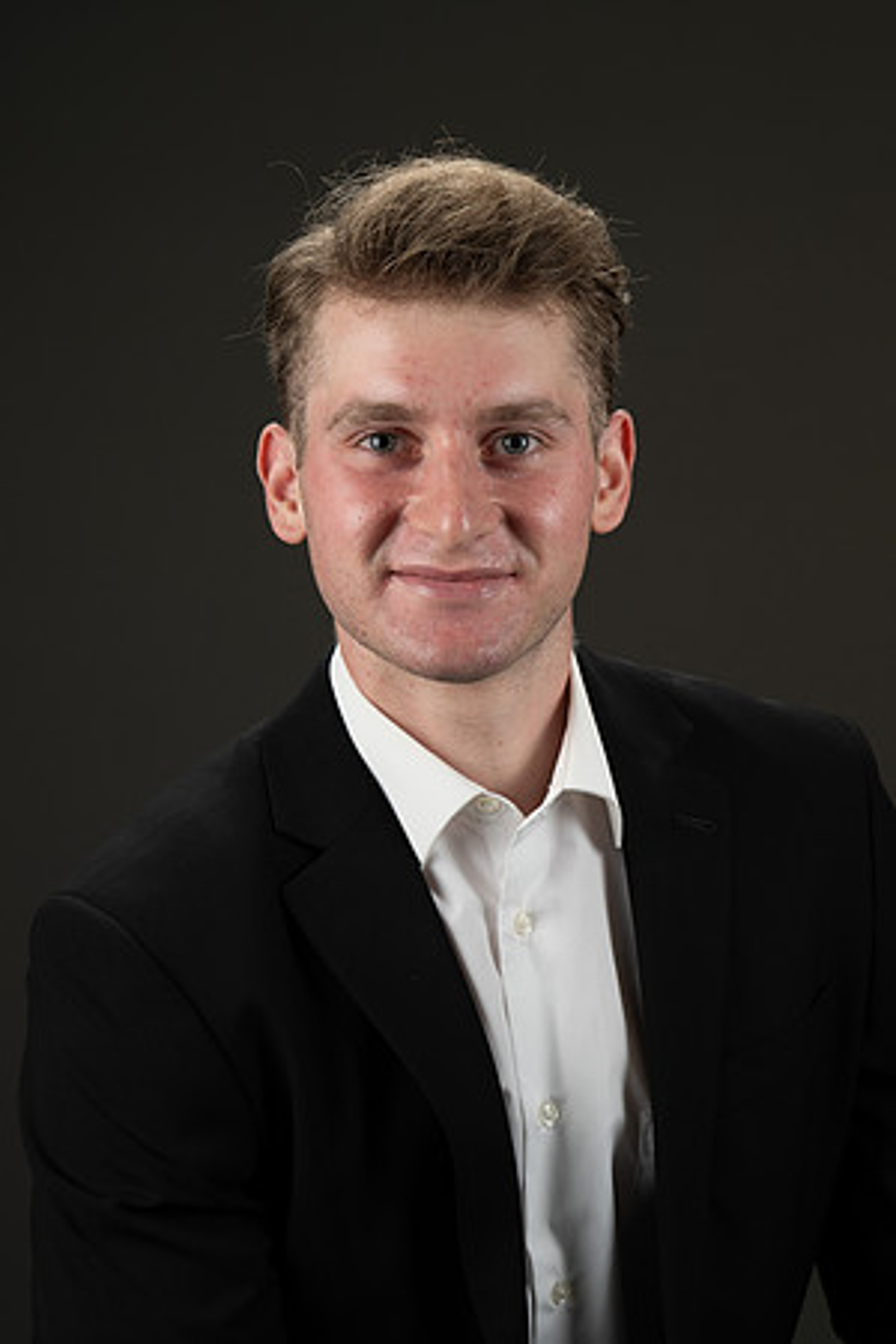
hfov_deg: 13.6
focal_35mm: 101
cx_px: 448
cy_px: 672
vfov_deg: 20.2
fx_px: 3770
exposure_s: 1/180
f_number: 8
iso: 64
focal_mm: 101
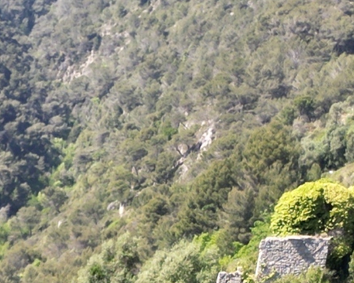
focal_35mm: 138
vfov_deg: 9.9
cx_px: -378
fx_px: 1446
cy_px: 670
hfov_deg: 12.2
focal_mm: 6.72
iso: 110
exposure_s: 1/800
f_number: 1.7
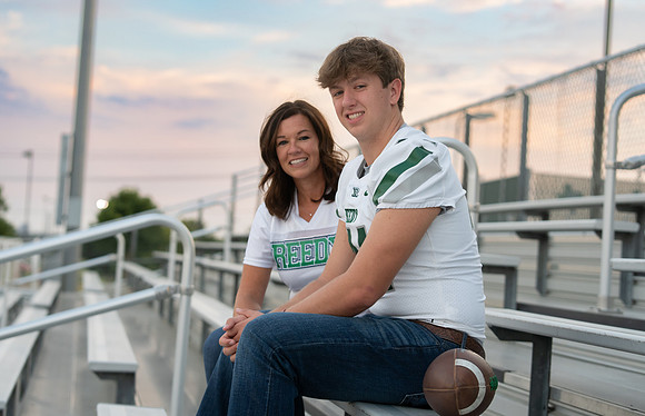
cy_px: 194
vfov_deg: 17.6
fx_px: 1342
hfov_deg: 27.0
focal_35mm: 76
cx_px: 333
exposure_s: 1/320
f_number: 3.5
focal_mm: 70
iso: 800
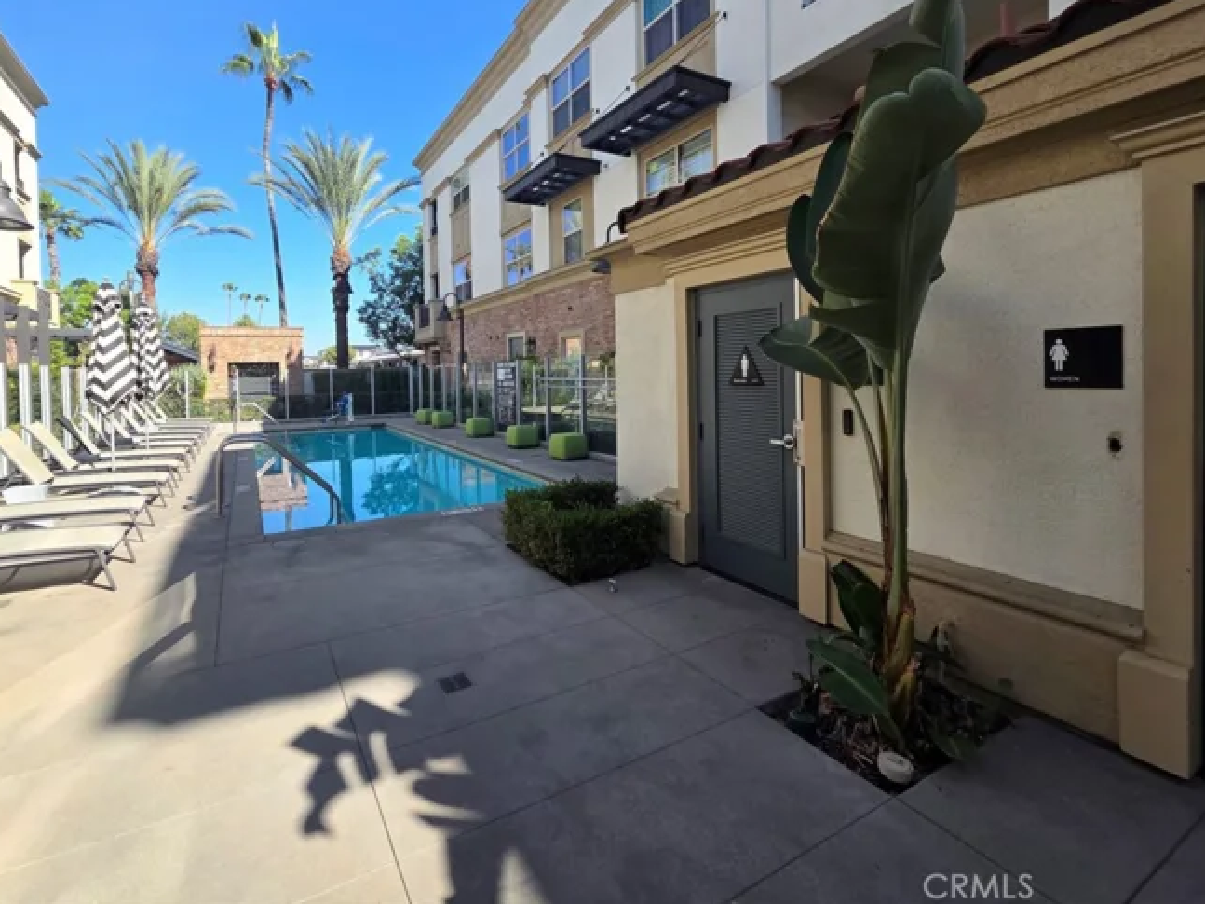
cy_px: 384
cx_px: 556
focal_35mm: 15
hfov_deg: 98.0
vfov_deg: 81.2
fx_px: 522
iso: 50
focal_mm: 2.2
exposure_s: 1/1081
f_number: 2.2
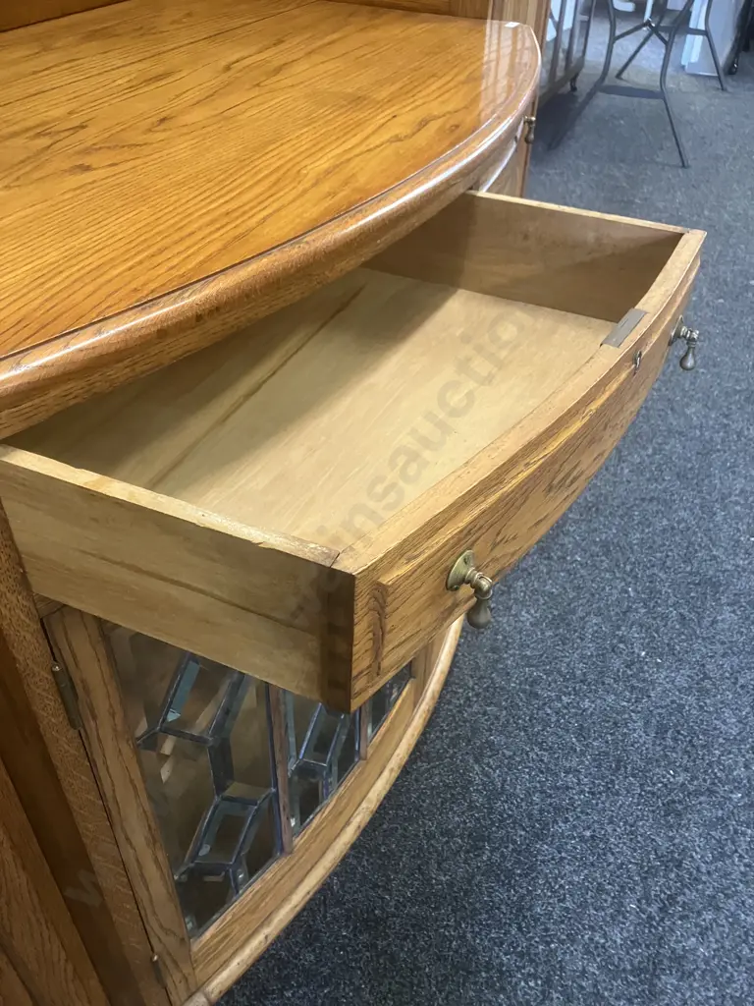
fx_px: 813
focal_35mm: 28
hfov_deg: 49.7
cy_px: 503
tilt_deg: -38.4
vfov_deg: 63.4
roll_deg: -1.4
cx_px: 377
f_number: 1.8
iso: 320
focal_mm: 3.99
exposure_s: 1/33
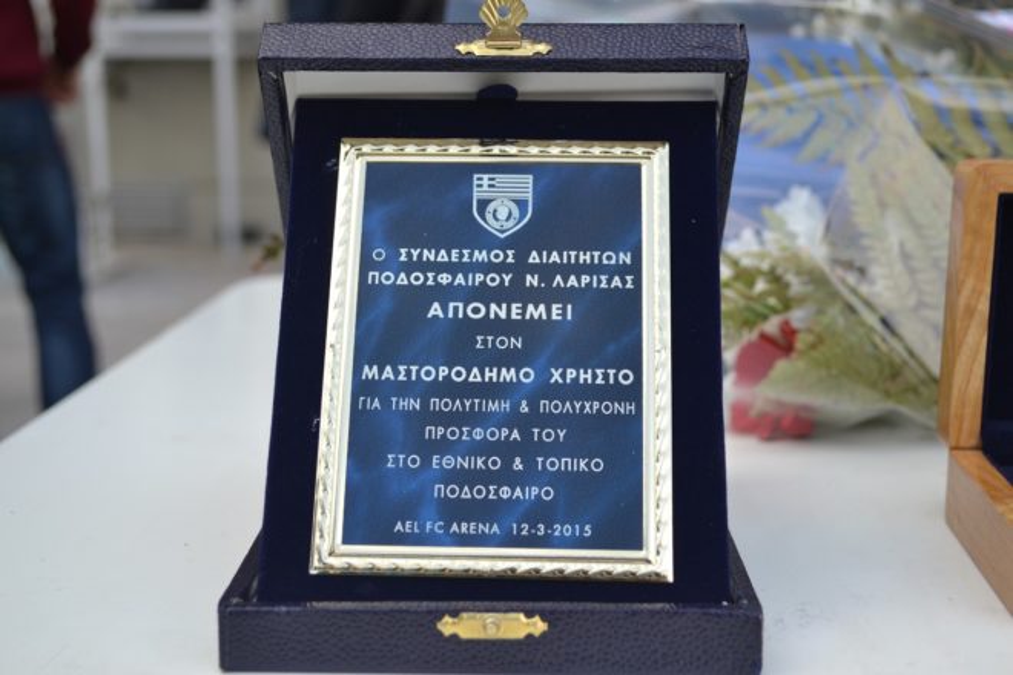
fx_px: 1435
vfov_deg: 26.5
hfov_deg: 38.9
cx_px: 506
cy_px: 338
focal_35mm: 51
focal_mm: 34
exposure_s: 1/500
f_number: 5
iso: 400
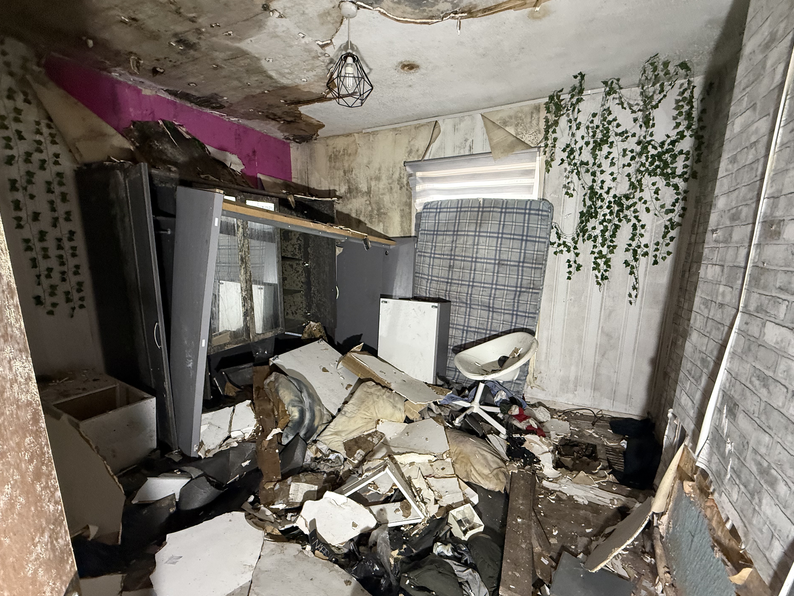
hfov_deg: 98.2
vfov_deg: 81.7
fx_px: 344
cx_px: 396
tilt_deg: -9.8
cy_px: 313
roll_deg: +0.0
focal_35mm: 15
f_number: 2.2
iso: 500
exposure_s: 1/60
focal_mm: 2.22
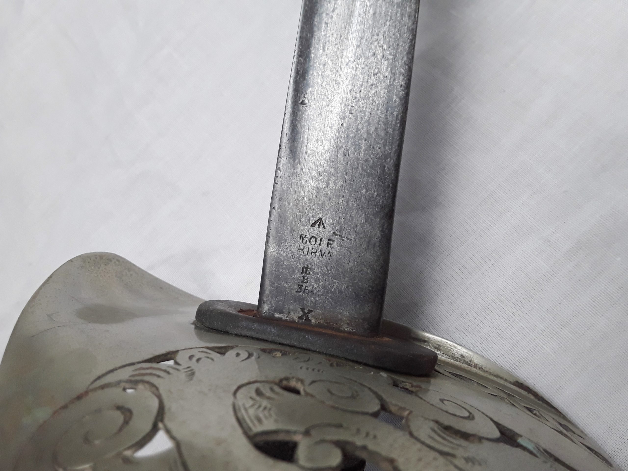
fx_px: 490
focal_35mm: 27
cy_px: 236
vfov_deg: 51.4
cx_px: 314
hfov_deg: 65.3
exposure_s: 1/100
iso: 80
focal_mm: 2.91
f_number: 1.9
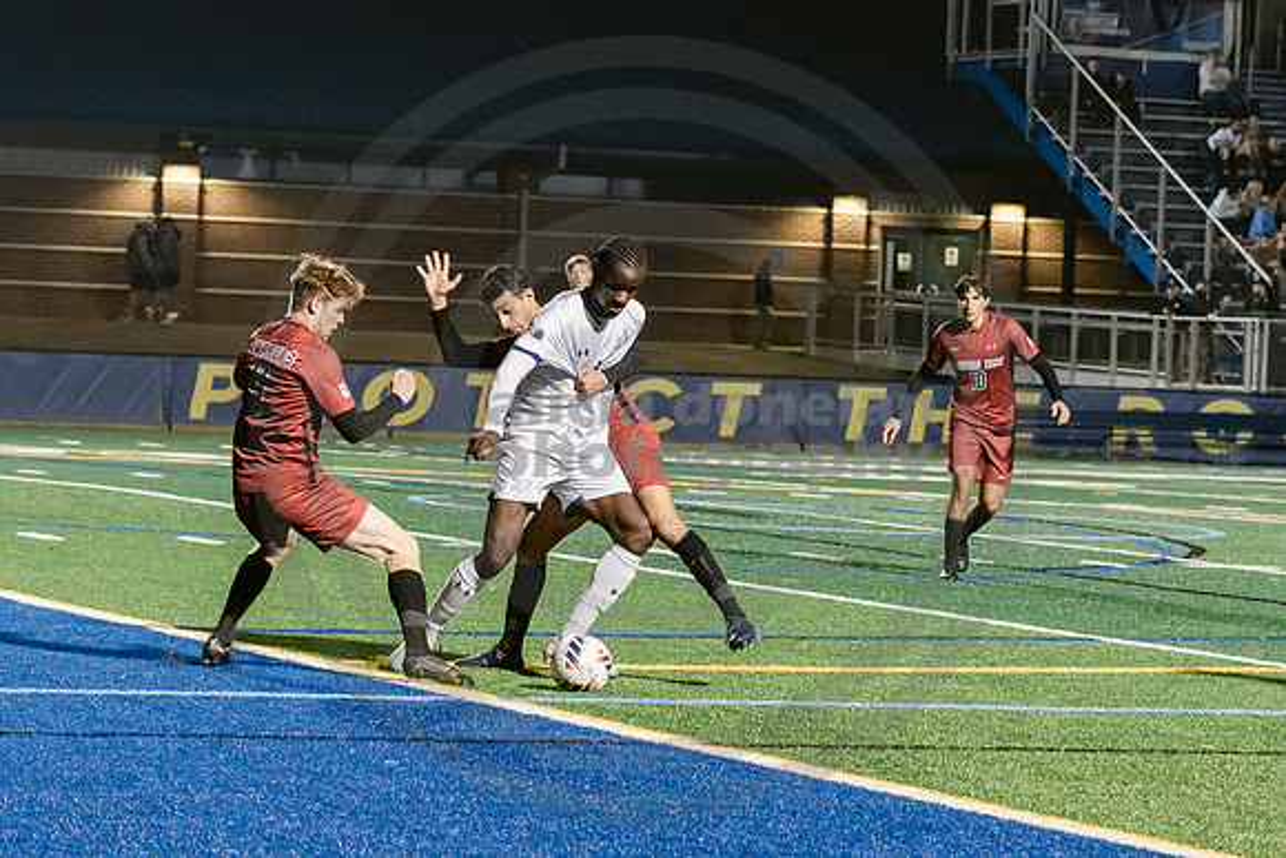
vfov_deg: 8.2
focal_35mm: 168
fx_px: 6001
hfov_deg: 12.2
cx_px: 499
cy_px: 476
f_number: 4
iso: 2500
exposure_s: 1/250
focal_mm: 70
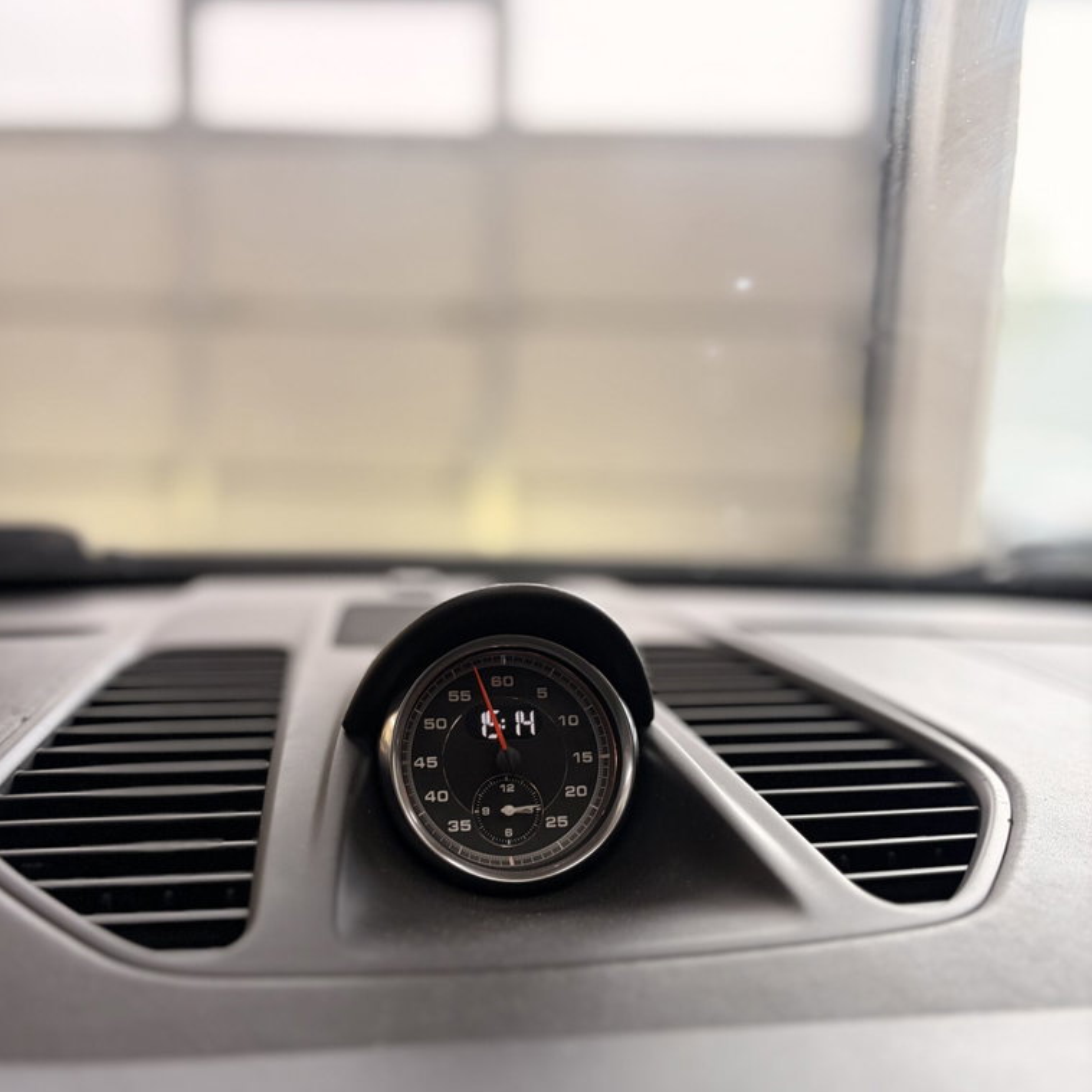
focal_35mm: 31
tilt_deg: -11.7
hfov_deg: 52.5
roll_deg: -2.0
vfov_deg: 51.8
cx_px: 541
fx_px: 1106
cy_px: 702
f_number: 1.6
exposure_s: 1/50
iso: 160
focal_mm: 5.96
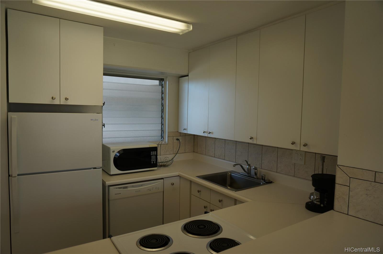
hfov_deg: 73.8
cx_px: 192
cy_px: 127
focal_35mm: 24
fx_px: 255
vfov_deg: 53.0
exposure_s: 1/160
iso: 100
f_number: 4
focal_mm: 16
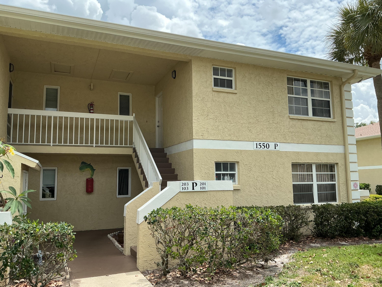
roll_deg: +1.7
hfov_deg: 61.7
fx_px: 320
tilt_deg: +5.8
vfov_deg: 48.2
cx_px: 191
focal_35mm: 29
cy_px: 144
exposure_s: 1/1076
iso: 25
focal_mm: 3
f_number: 1.8
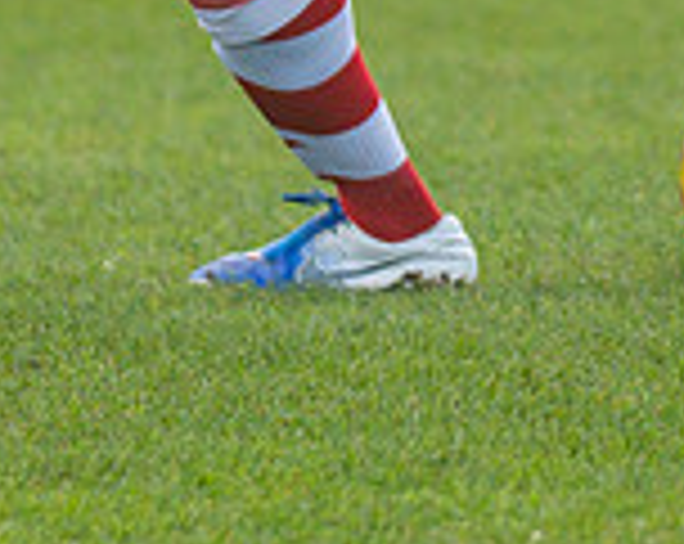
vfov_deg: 1.2
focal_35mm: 1323
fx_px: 26731
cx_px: 378
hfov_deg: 1.5
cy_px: -339
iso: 2000
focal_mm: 195
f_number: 2.8
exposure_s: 1/2000
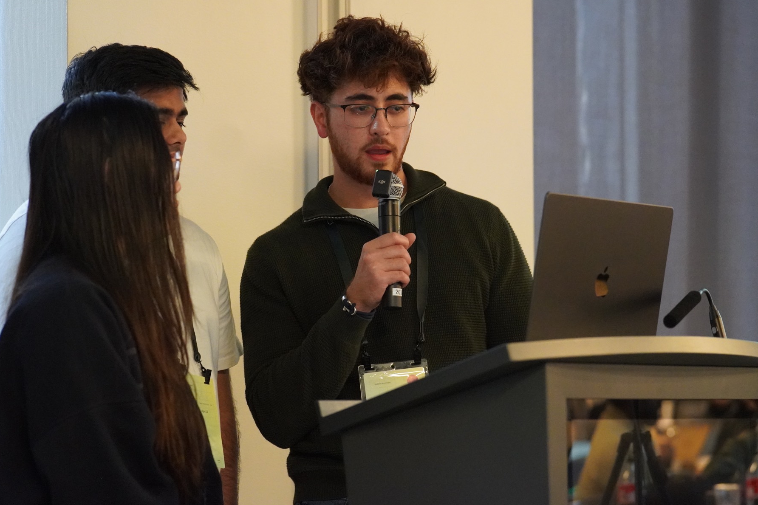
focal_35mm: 114
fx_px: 2390
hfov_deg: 18.0
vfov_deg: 12.1
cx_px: 377
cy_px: 252
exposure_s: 1/160
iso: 6400
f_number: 2.8
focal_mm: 75
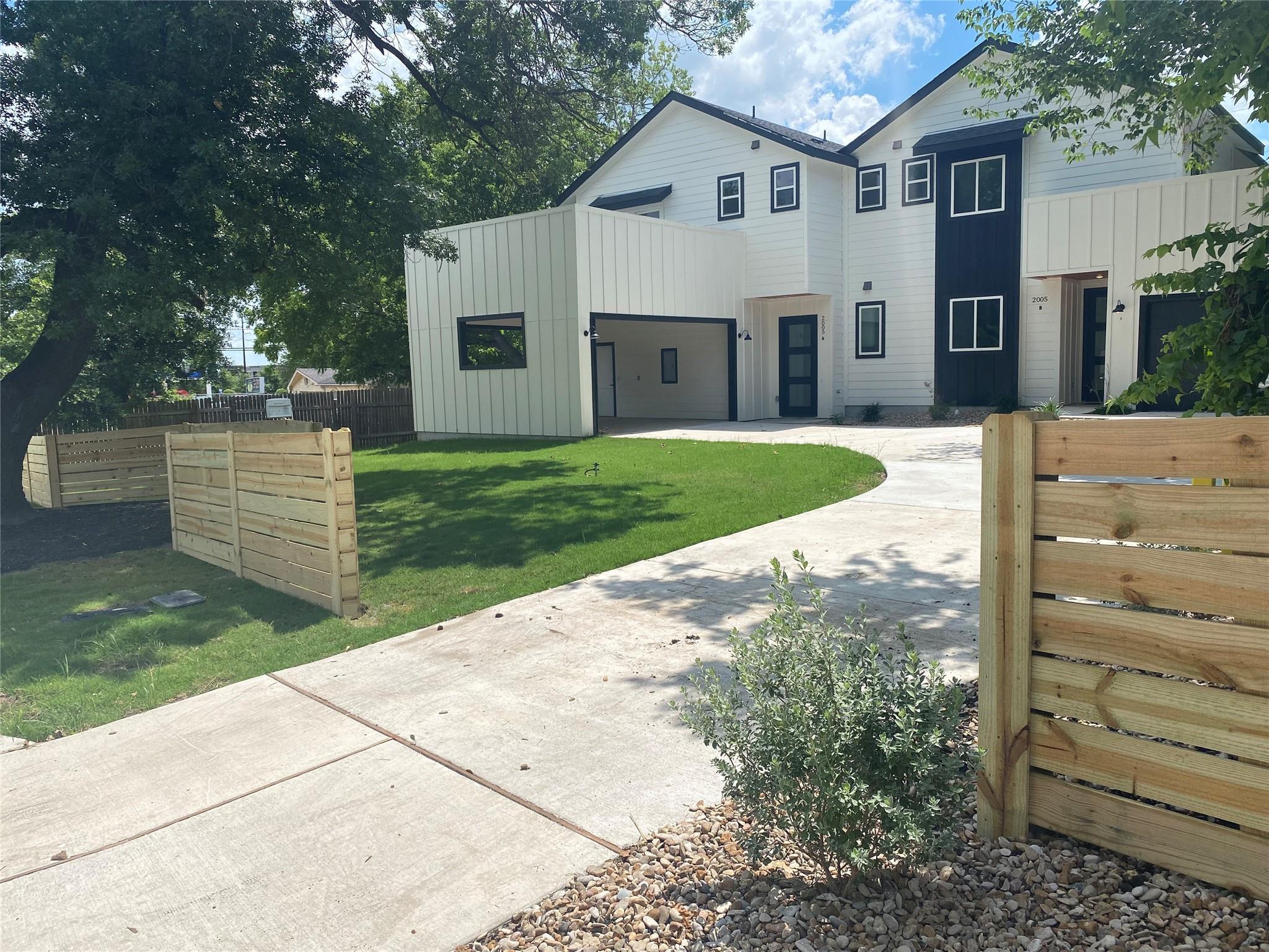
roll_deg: +1.5
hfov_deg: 67.3
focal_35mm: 26
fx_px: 953
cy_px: 476
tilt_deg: -7.6
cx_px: 634
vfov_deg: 53.1
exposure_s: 1/3984
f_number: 1.8
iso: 32
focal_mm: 4.25
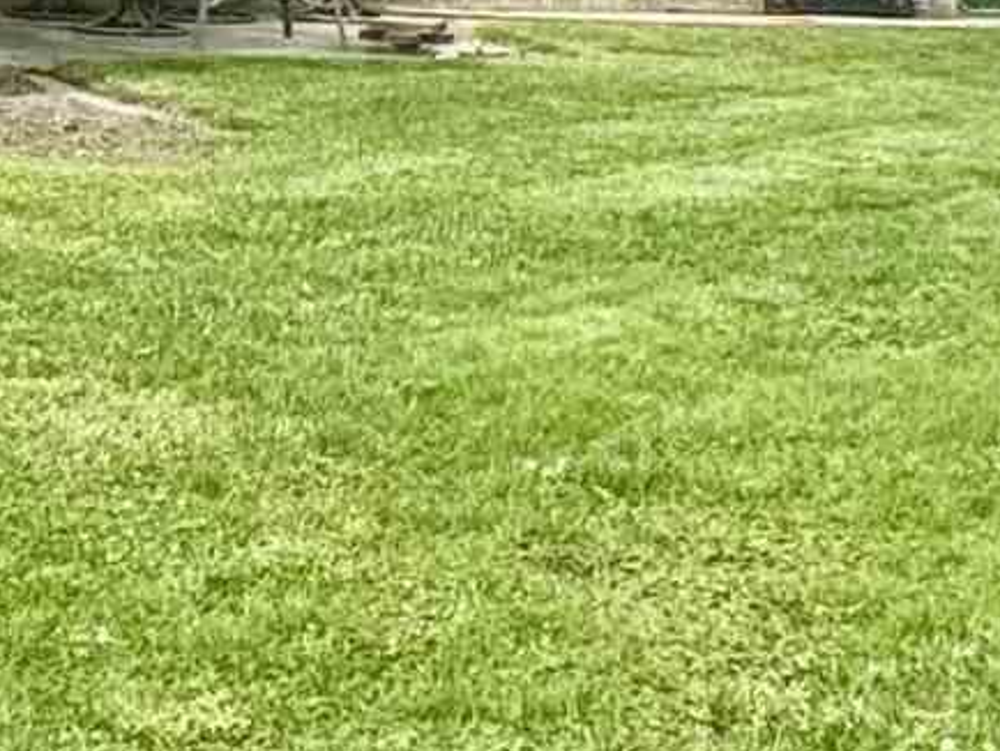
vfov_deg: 14.7
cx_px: -486
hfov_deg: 17.8
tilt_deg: -4.6
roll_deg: -0.2
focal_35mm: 99
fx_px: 2862
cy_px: 28
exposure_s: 1/1789
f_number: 2.2
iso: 50
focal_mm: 2.22
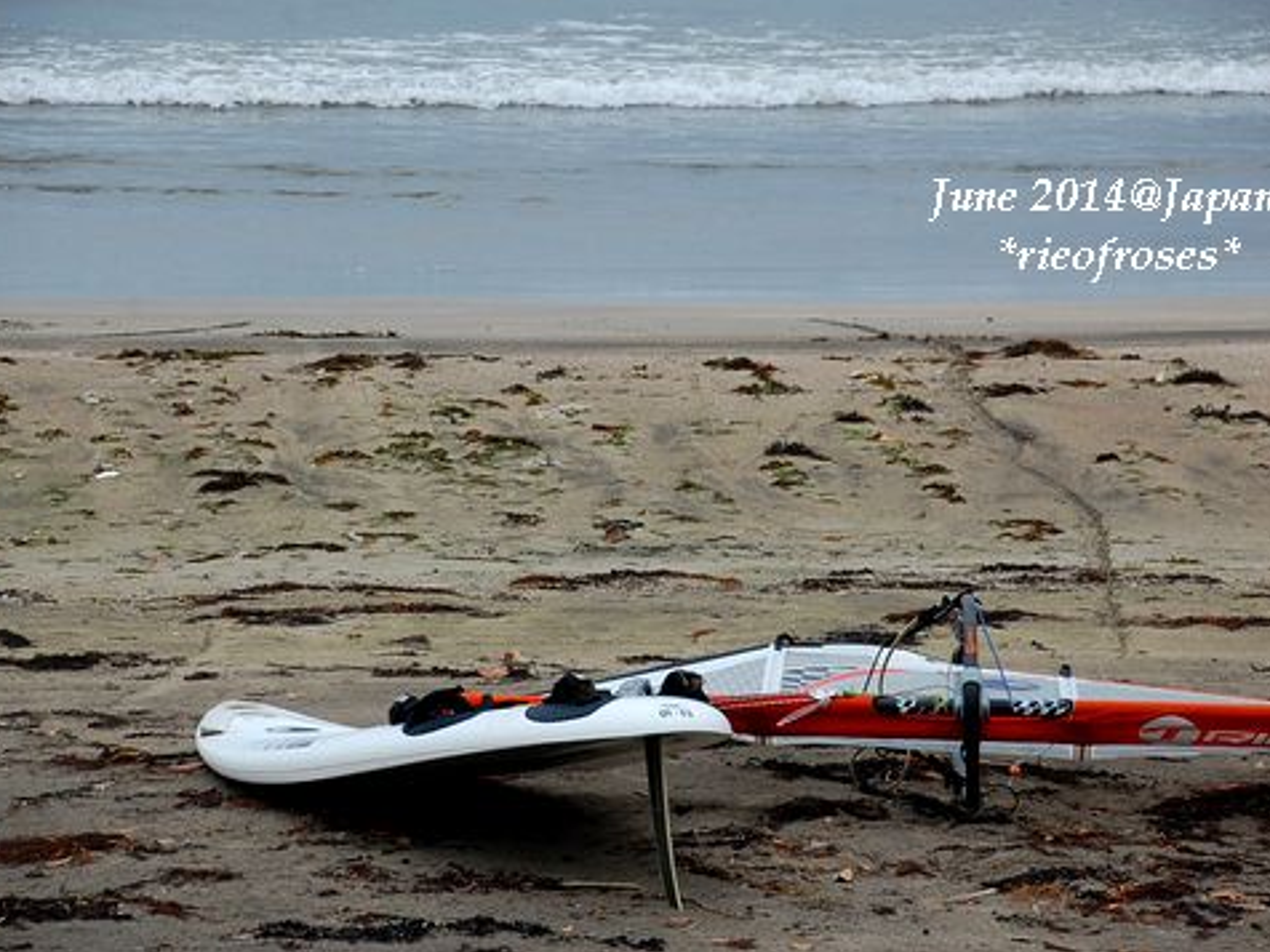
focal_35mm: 213
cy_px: 477
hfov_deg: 9.3
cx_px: 602
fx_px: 7815
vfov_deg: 7.0
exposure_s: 1/800
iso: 400
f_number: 7.1
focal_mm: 130
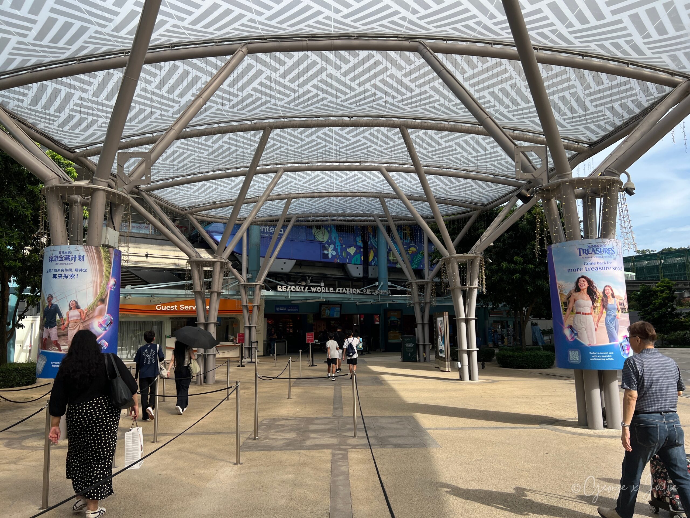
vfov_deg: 53.1
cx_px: 345
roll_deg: +1.6
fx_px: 518
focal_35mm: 26
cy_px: 259
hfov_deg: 67.3
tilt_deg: +8.4
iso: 50
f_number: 1.5
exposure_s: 1/1779
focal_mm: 5.7
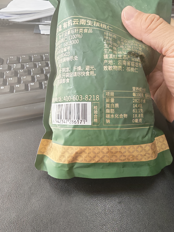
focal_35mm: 23
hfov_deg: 58.9
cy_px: 116
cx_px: 87
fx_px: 154
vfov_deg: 73.9
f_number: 2
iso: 160
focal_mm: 1.82
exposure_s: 1/50
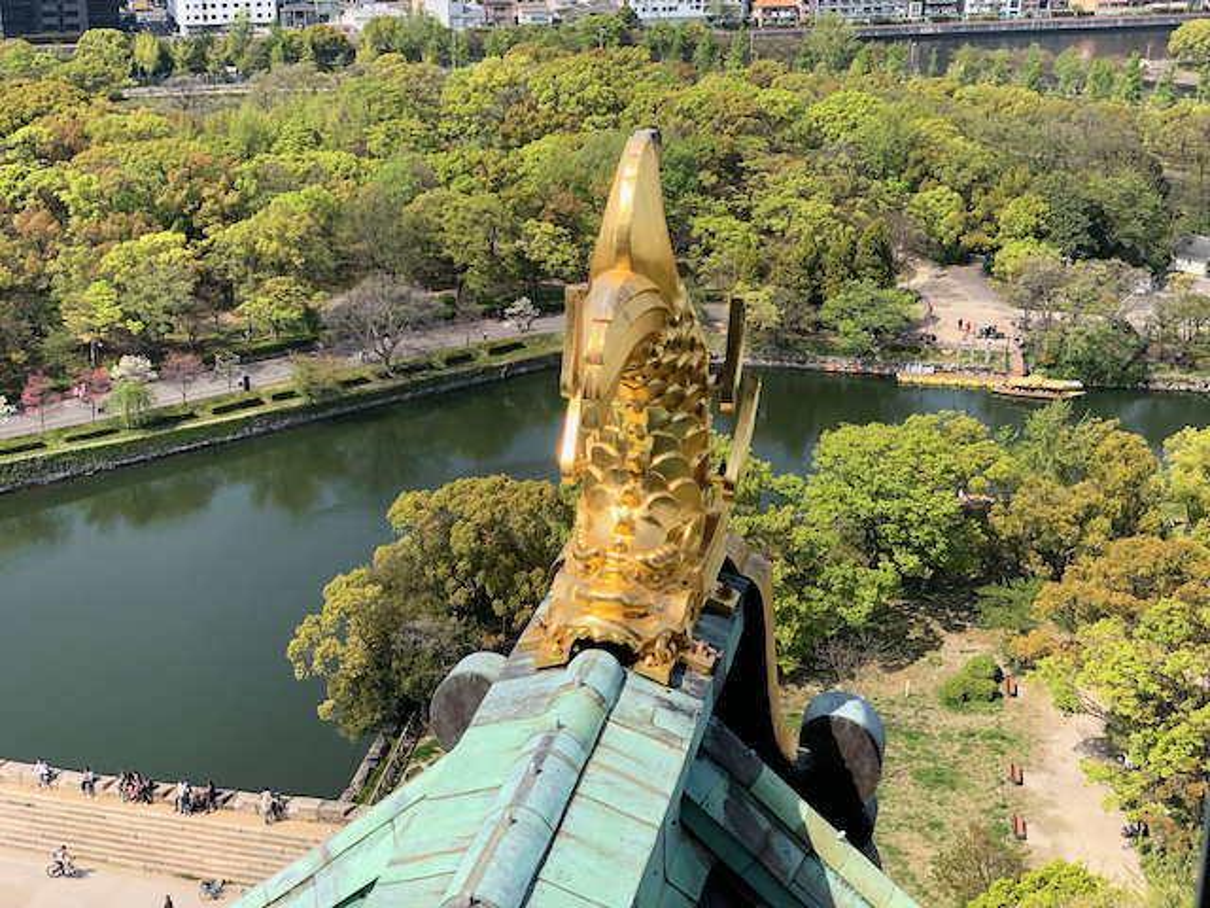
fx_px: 1818
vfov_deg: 28.0
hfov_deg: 36.8
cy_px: 454
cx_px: 605
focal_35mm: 52
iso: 16
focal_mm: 6
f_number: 2.4
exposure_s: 1/685
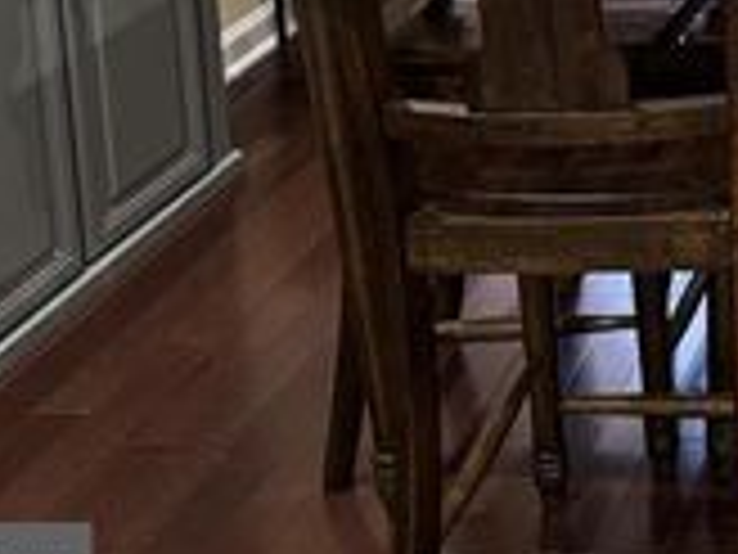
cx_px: 1102
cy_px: -372
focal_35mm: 87
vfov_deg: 15.2
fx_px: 1855
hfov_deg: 19.6
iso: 400
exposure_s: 1/60
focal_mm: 6.76
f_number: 1.78
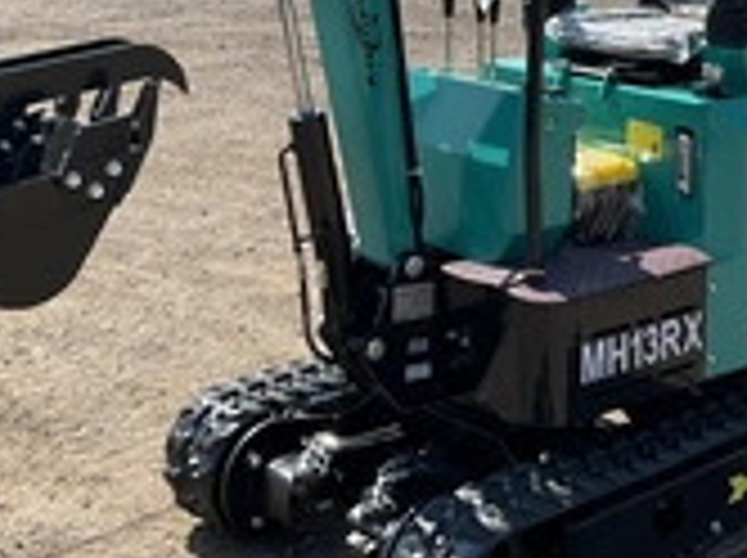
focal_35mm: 70
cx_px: 400
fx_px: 1508
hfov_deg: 27.8
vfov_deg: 20.5
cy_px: 40
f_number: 1.8
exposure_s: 1/1412
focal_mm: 3
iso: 25
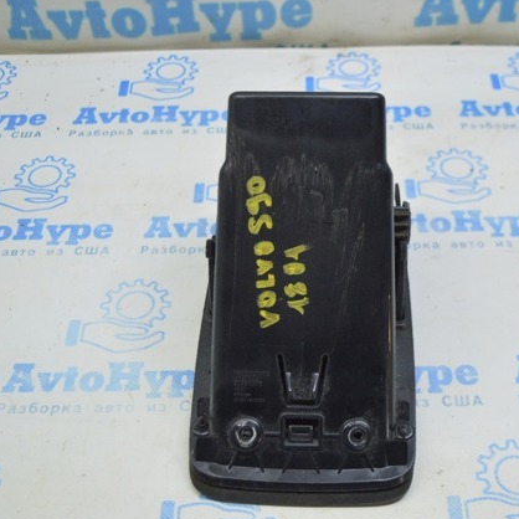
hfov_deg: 32.4
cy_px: 263
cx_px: 293
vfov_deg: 32.4
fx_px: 893
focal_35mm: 53
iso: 400
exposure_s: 1/40
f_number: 4
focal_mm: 27
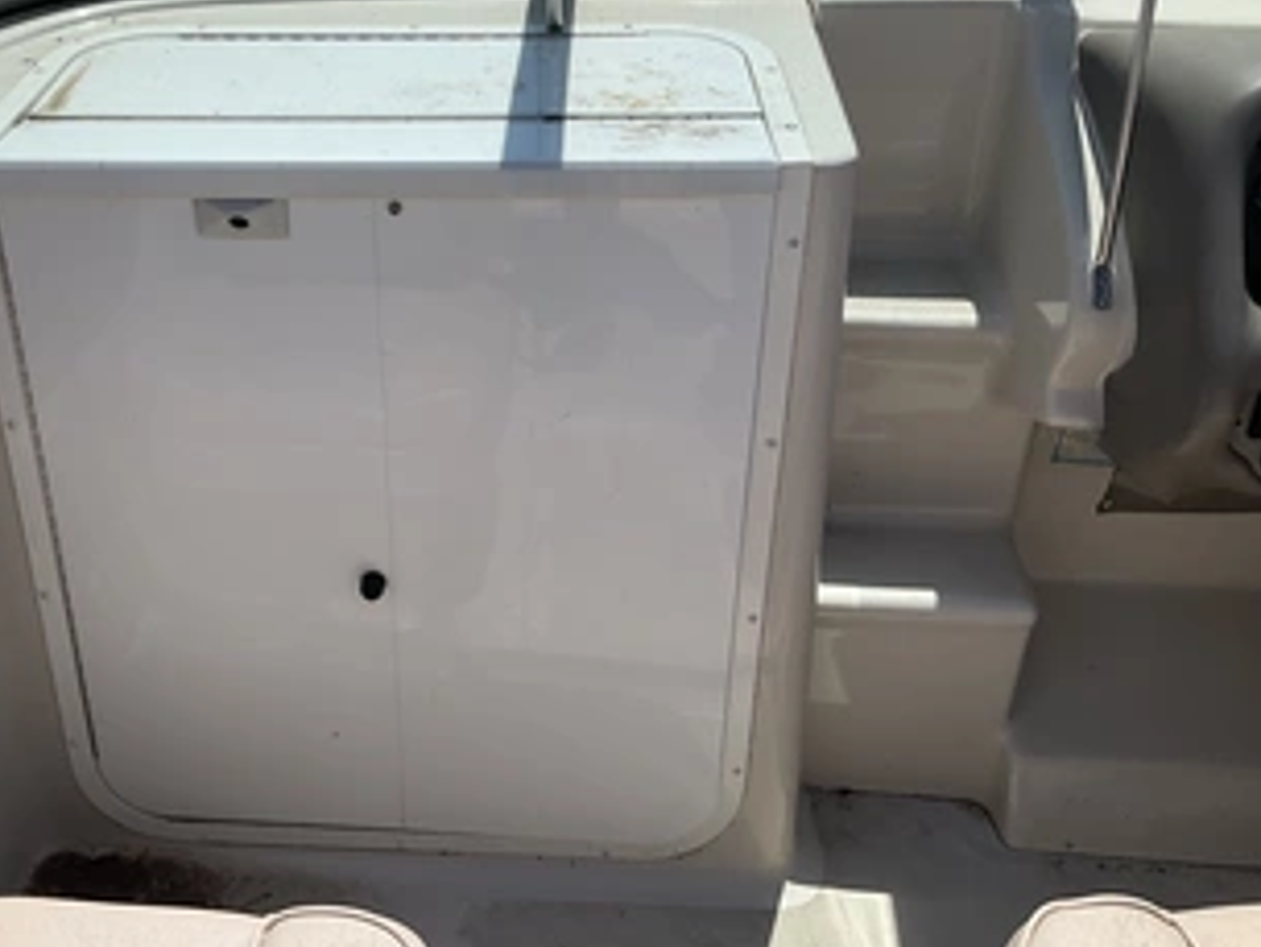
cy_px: 347
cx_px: 455
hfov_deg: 48.4
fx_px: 1385
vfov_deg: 37.5
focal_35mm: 38
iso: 25
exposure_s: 1/4065
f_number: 1.8
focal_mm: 3
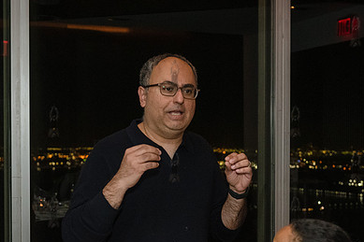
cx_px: 177
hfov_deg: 26.7
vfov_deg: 17.9
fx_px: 768
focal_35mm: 76
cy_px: 166
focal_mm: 50
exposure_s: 1/160
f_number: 4
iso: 6400
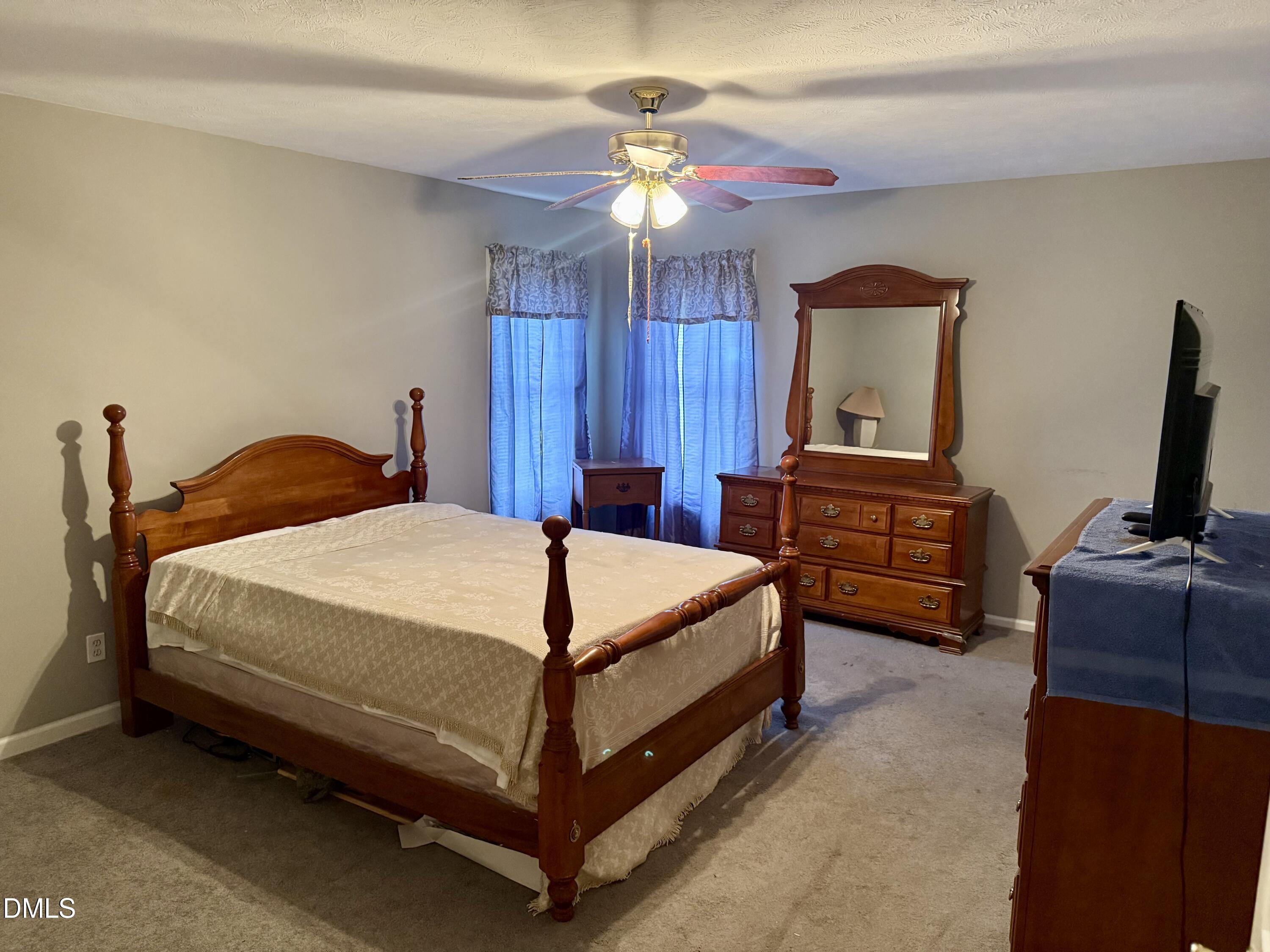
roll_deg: -0.2
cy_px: 476
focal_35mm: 24
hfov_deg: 71.6
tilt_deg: -9.5
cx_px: 635
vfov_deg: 56.8
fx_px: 881
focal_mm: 6.76
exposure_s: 1/60
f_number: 1.78
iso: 800
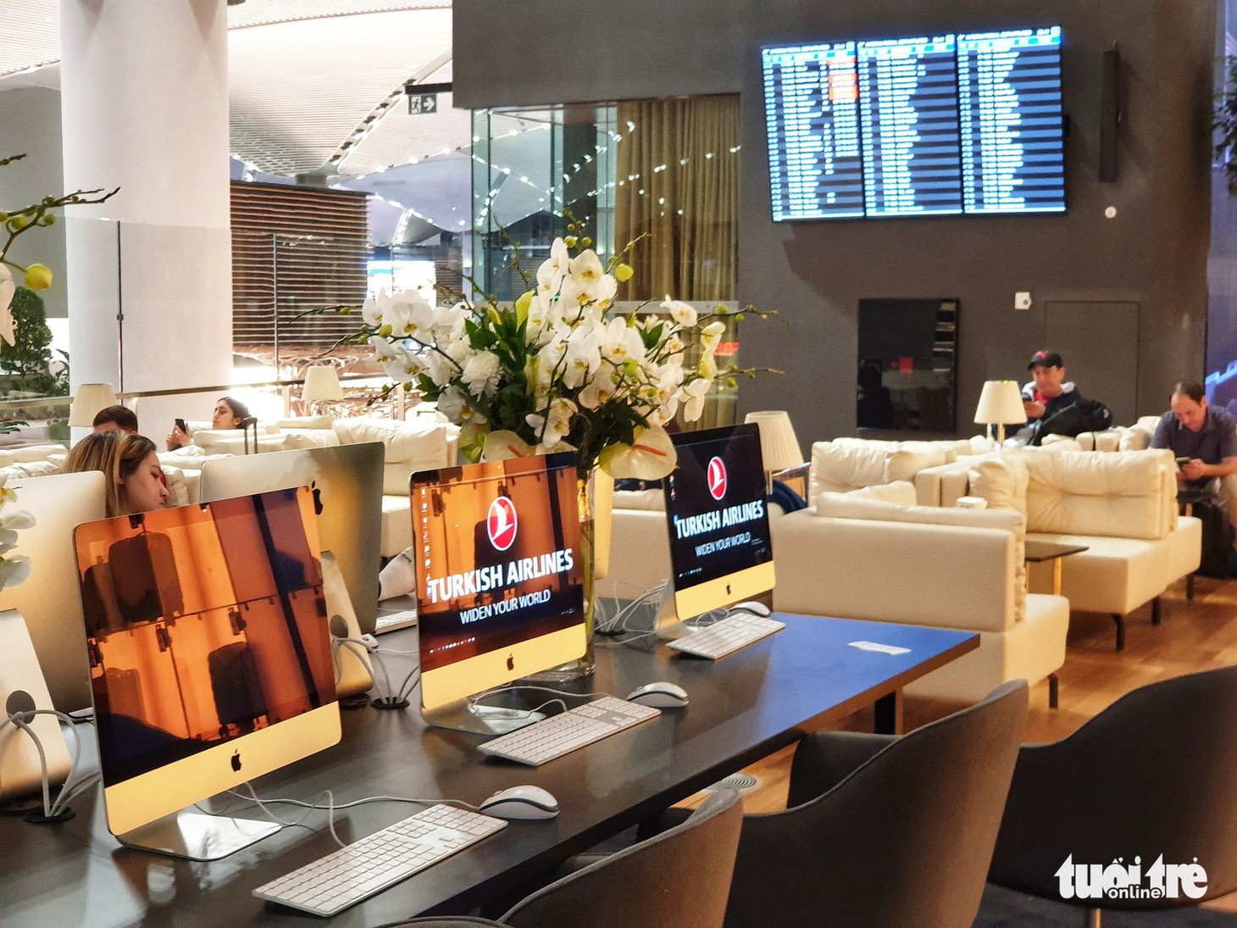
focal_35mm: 52
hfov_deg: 36.8
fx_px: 1858
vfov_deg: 28.0
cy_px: 464
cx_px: 618
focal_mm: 6
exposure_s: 1/17
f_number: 2.4
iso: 250
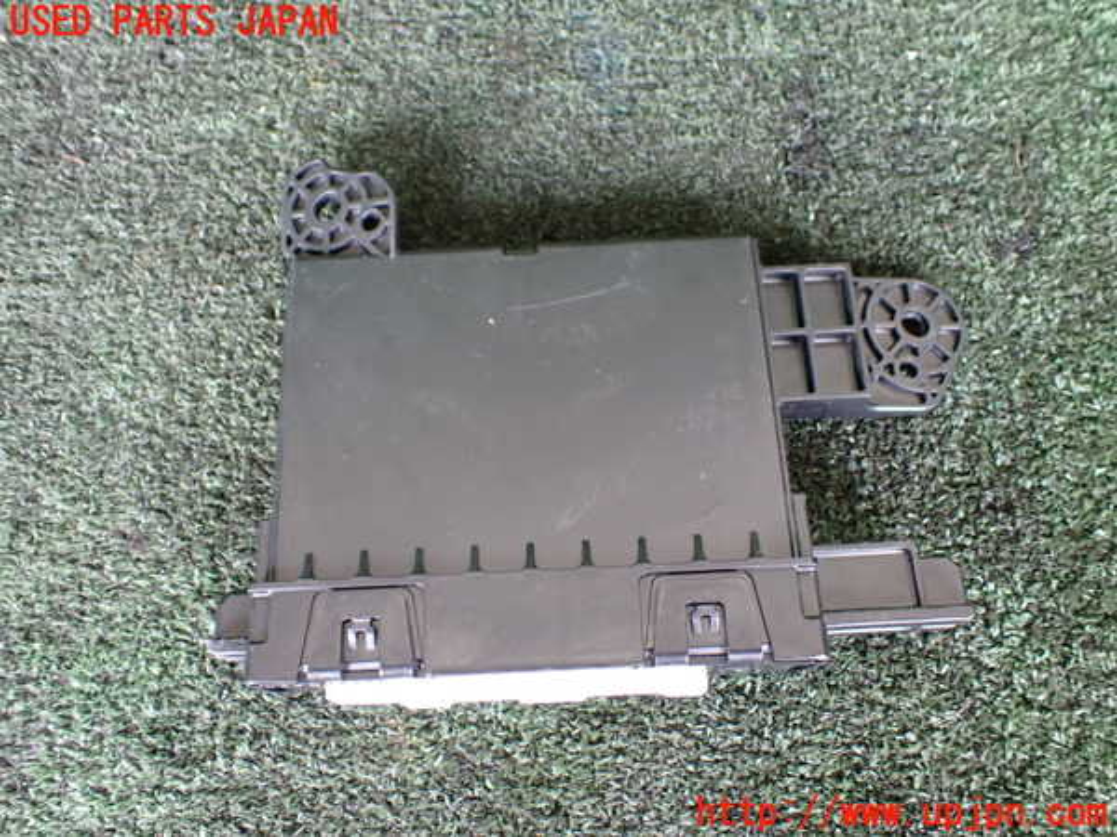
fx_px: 968
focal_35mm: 30
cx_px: 558
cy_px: 418
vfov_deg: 46.8
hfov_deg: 60.0
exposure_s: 1/80
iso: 800
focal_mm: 5.4
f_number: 2.3
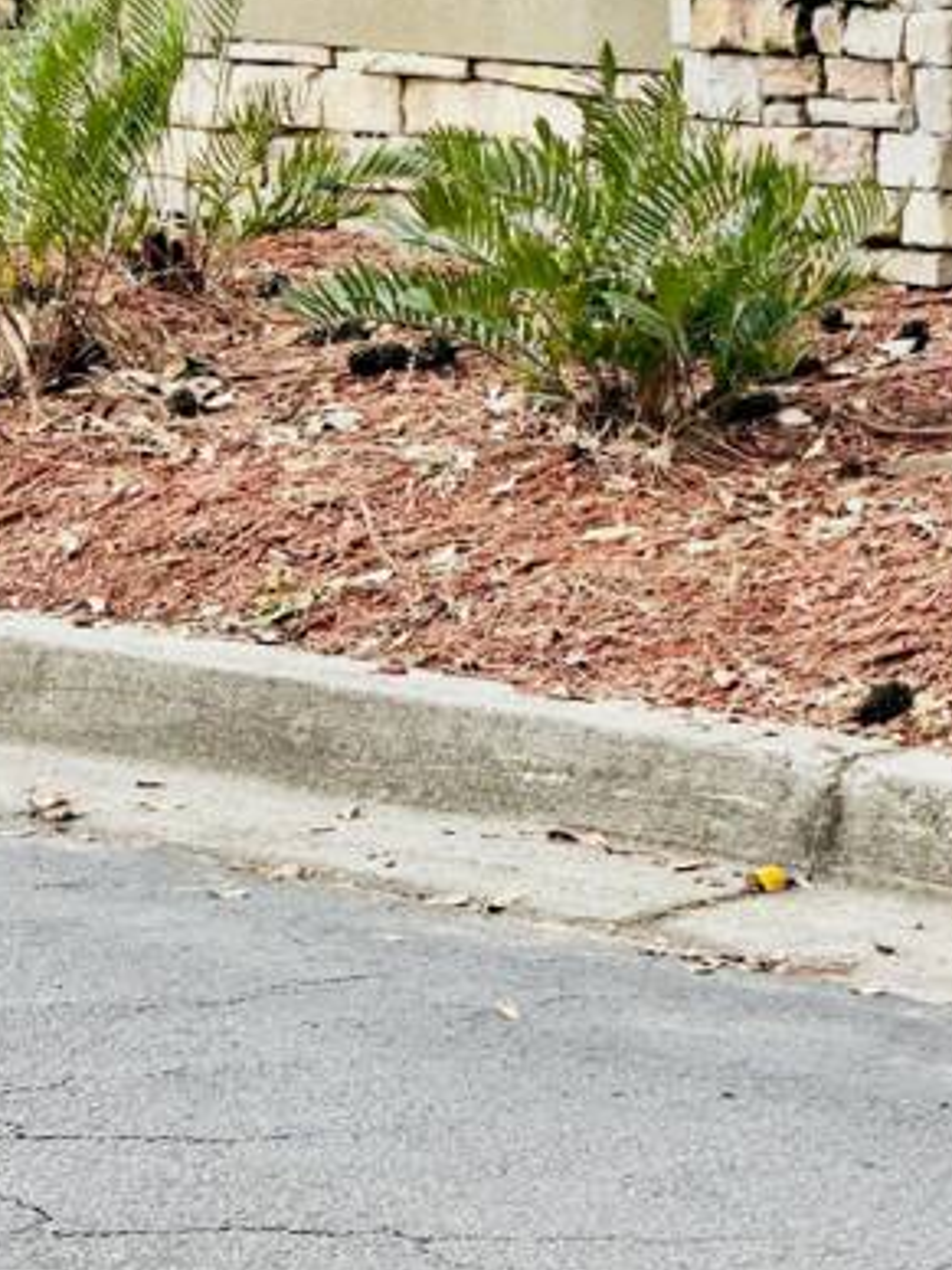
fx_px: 9681
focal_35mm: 264
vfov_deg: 7.5
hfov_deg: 5.6
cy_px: 270
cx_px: 219
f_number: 2.8
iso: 50
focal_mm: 15.66
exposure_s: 1/122
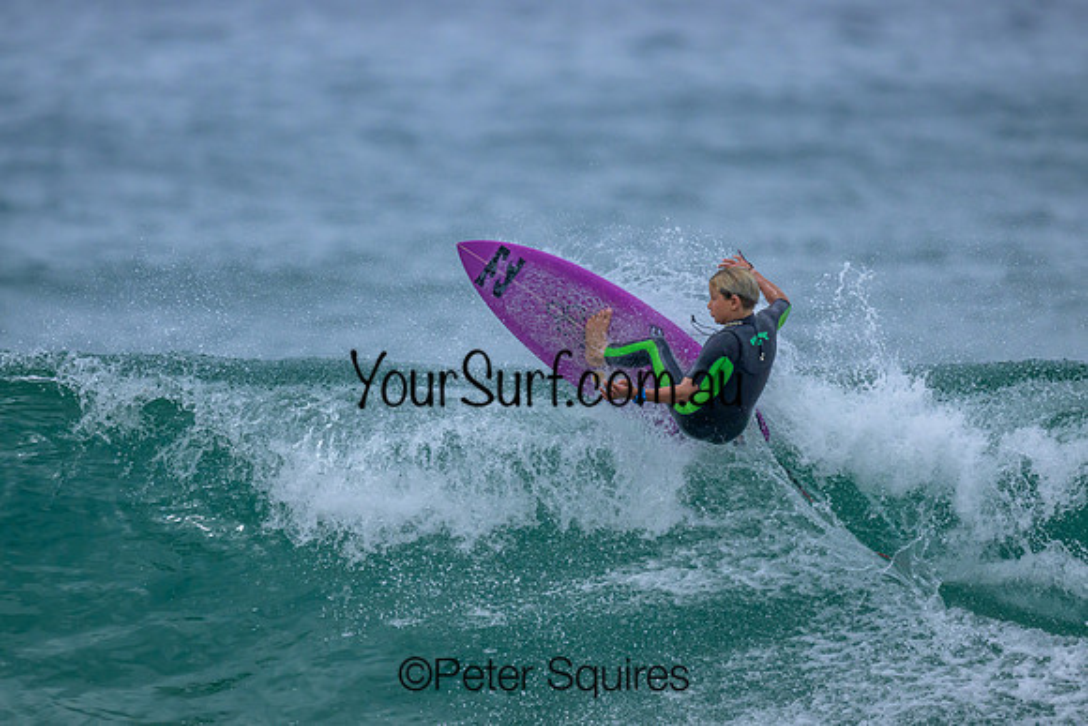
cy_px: 363
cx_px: 544
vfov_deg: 1.7
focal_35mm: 800
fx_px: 24182
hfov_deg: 2.6
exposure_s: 1/1600
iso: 2000
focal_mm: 800
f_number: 6.3
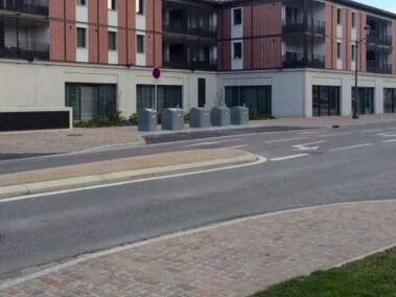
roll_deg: +0.8
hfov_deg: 38.8
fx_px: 560
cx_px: 167
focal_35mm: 49
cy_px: 104
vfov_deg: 29.5
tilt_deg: -0.7
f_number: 2.2
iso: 32
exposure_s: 1/1282
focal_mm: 4.15
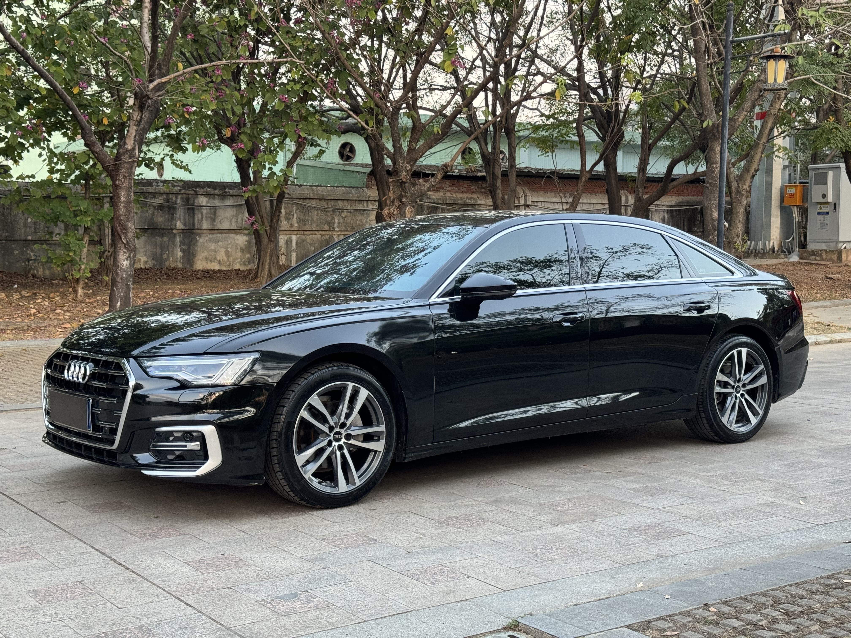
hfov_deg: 39.7
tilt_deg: -2.3
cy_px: 319
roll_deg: -0.9
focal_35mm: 48
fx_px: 1180
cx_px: 426
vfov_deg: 30.3
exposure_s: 1/82
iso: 100
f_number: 1.78
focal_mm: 6.86
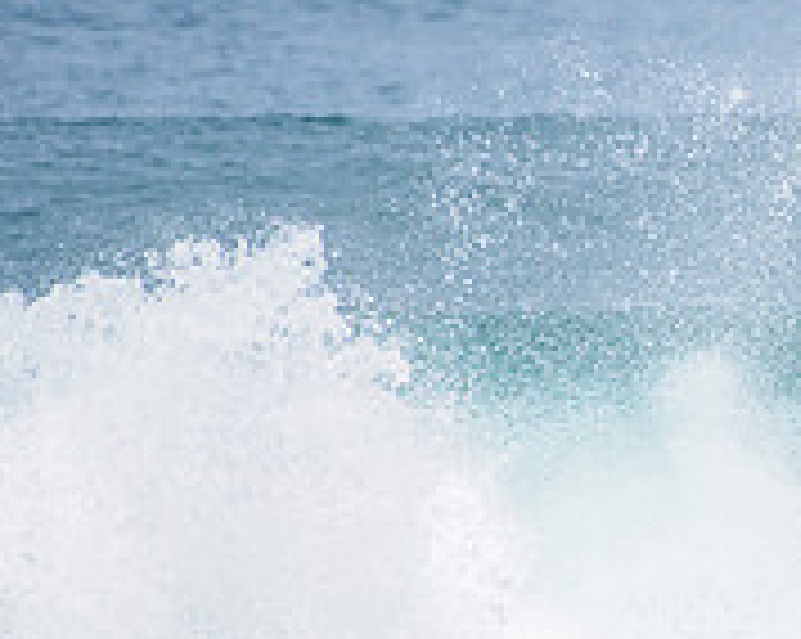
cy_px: 457
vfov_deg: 1.0
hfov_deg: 1.3
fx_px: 36255
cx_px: 1274
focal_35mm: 1531
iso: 250
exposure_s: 1/2000
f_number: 5.6
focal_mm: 500
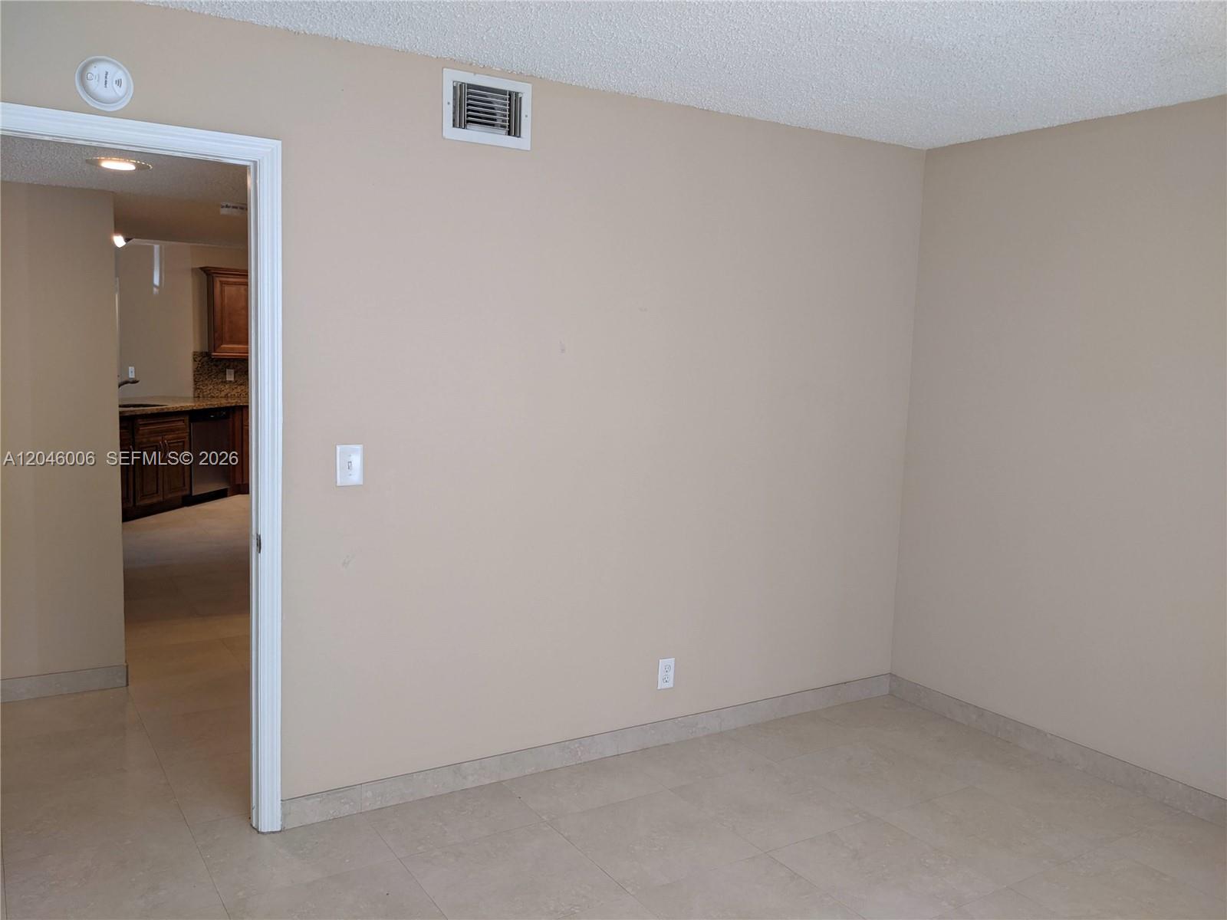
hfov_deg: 65.3
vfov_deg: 51.4
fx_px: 957
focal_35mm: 27
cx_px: 614
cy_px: 460
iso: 57
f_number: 1.8
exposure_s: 1/24
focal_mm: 4.44
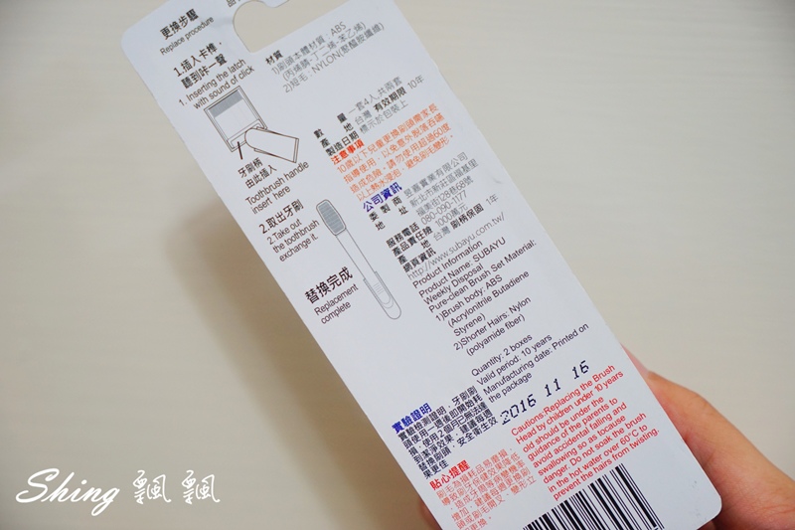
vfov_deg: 19.4
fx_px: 1545
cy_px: 265
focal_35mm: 70
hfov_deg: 28.8
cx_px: 398
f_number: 4
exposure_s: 1/50
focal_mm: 70
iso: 800
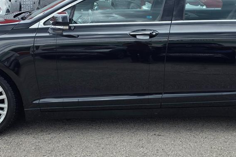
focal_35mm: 54
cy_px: 72
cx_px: 149
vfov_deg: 25.1
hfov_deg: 36.6
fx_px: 354
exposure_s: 1/120
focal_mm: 6.3
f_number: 1.7
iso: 16
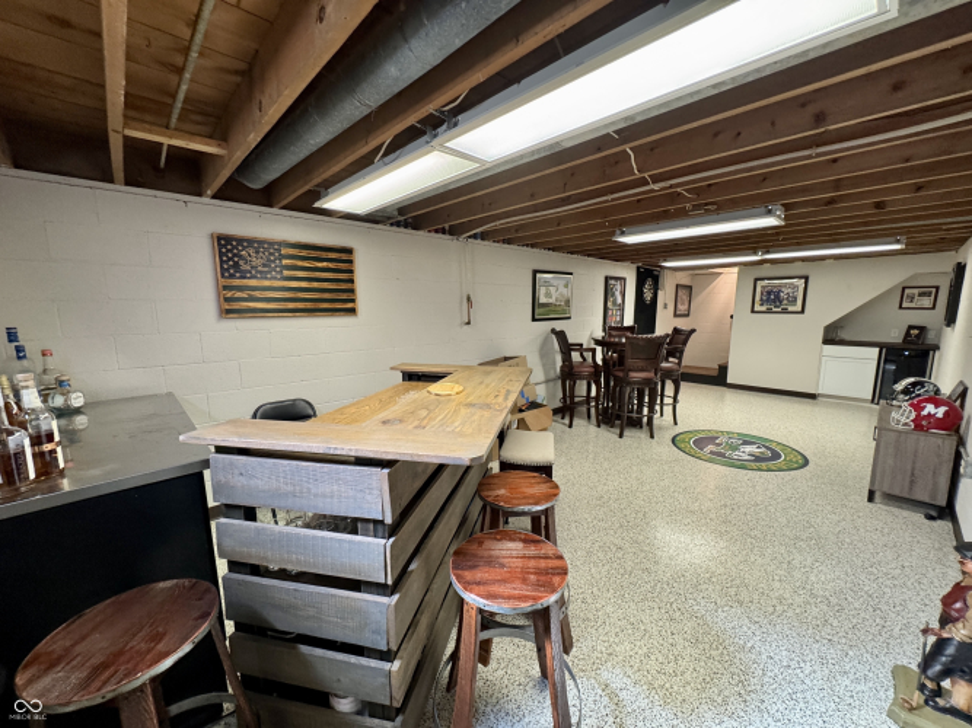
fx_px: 393
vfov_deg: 85.7
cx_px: 486
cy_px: 364
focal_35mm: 14
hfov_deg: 102.1
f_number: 2.2
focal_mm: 2.22
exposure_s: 1/60
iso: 320
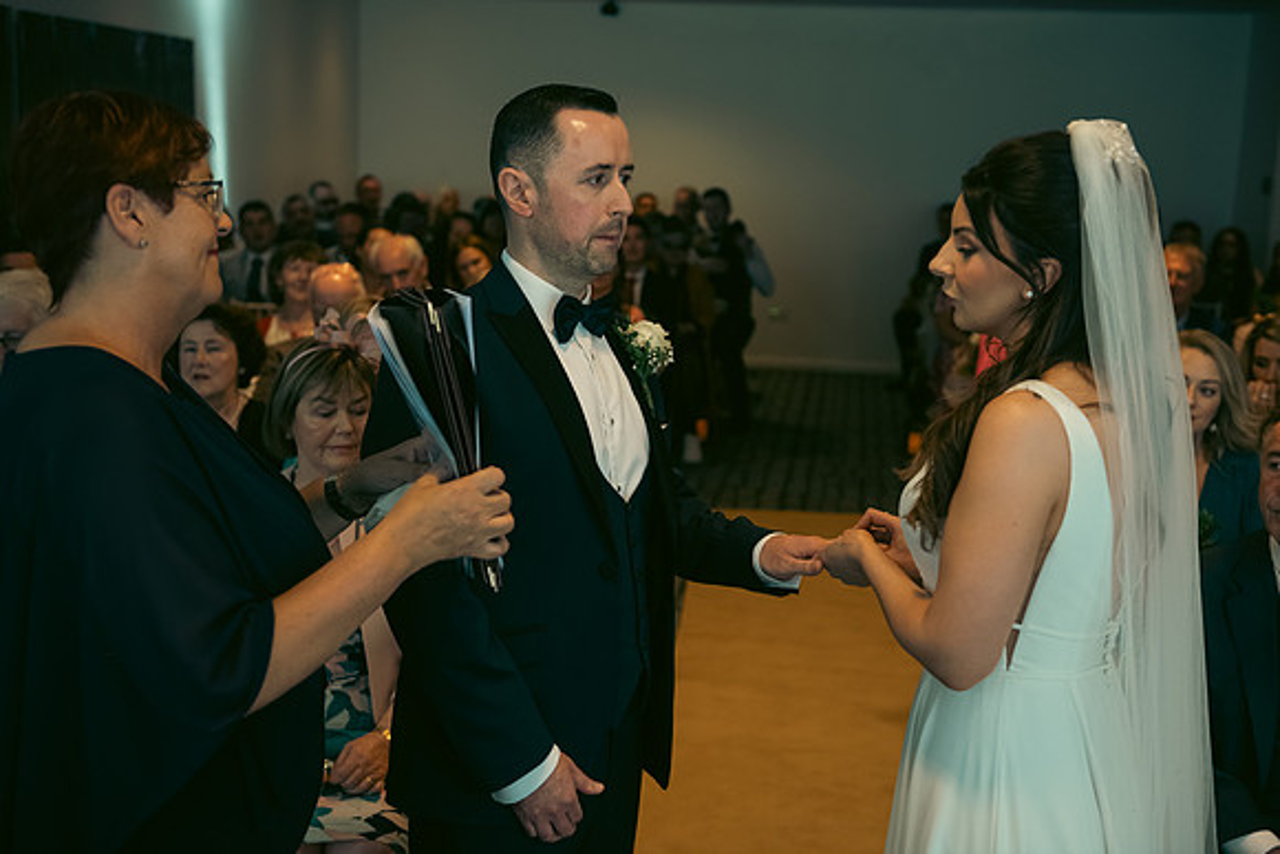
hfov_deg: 41.1
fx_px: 1707
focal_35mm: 48
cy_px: 427
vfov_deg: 28.1
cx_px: 640
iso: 1000
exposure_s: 1/160
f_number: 3.5
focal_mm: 48
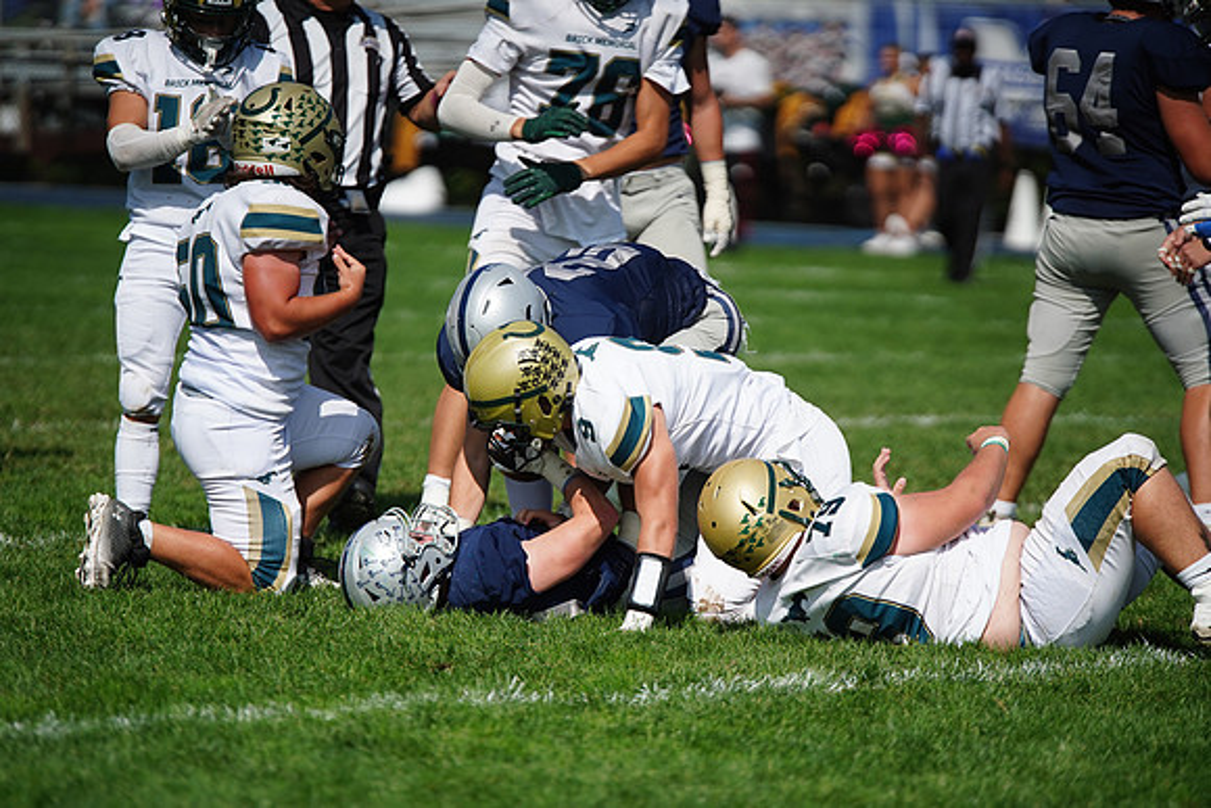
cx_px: 606
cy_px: 404
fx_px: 10094
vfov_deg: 4.6
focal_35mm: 300
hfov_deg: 6.9
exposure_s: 1/8000
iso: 400
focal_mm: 300
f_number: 2.8
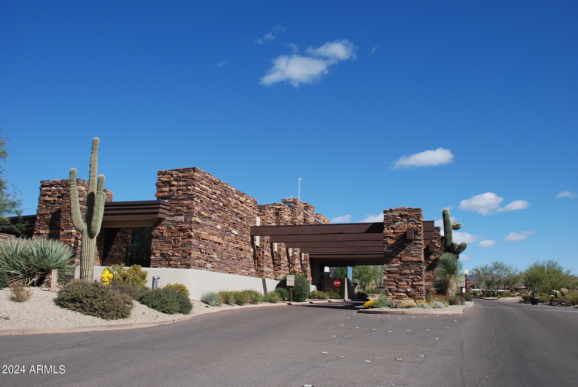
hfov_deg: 61.9
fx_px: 482
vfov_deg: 43.7
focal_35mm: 30
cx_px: 289
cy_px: 194
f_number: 8
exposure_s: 1/250
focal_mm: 20
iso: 100
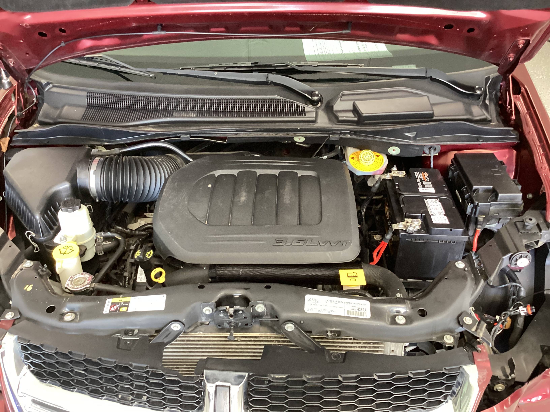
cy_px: 206
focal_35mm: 31
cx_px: 275
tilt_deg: -33.8
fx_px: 493
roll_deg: +1.8
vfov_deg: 45.4
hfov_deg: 58.4
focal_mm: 3.3
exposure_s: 1/33
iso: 320
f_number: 2.4
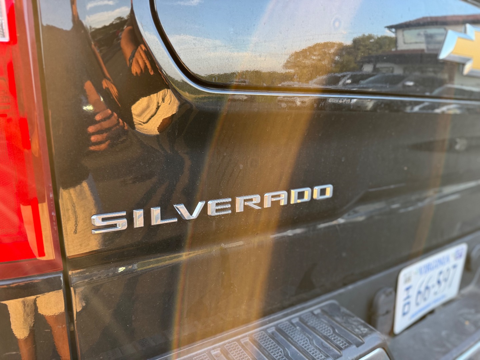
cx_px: 240
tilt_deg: -5.8
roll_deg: +1.5
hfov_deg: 71.6
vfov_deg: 56.8
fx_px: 333
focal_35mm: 24
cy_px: 180
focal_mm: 6.76
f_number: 1.78
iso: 160
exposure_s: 1/235
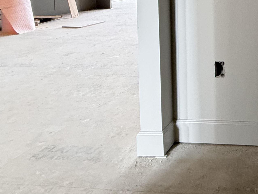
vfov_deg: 35.6
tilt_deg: -2.5
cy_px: -20
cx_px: 312
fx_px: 253
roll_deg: +0.1
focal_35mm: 34
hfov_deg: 38.9
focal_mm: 2.22
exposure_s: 1/60
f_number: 2.2
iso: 500
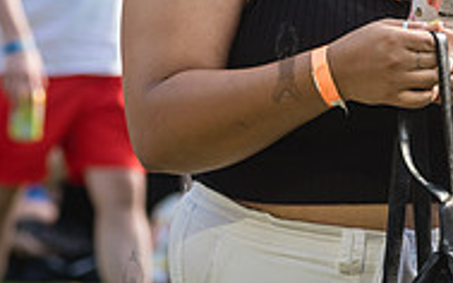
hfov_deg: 4.3
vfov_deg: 2.7
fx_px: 6048
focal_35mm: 490
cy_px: 3
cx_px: 530
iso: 250
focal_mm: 120
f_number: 4.5
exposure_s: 1/400
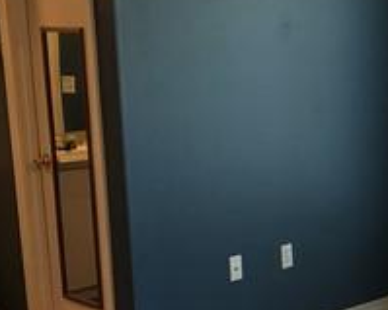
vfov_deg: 16.6
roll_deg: +0.4
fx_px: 1044
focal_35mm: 91
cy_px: 285
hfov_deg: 20.4
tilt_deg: -12.0
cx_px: 382
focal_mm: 4.15
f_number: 2.2
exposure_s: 1/15
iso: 32
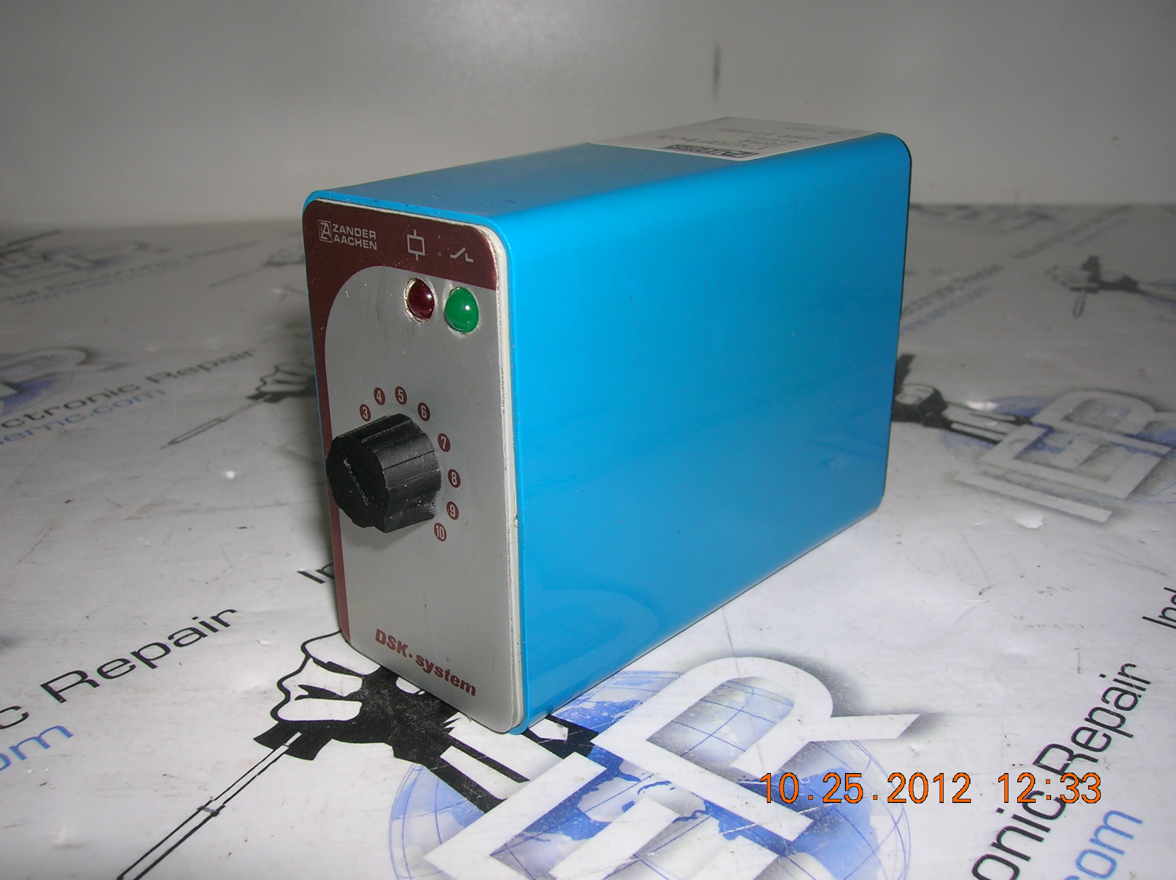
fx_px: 1154
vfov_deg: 41.7
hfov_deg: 54.0
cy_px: 440
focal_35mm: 34
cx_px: 588
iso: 50
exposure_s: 1/60.1
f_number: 4.9
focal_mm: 5.7
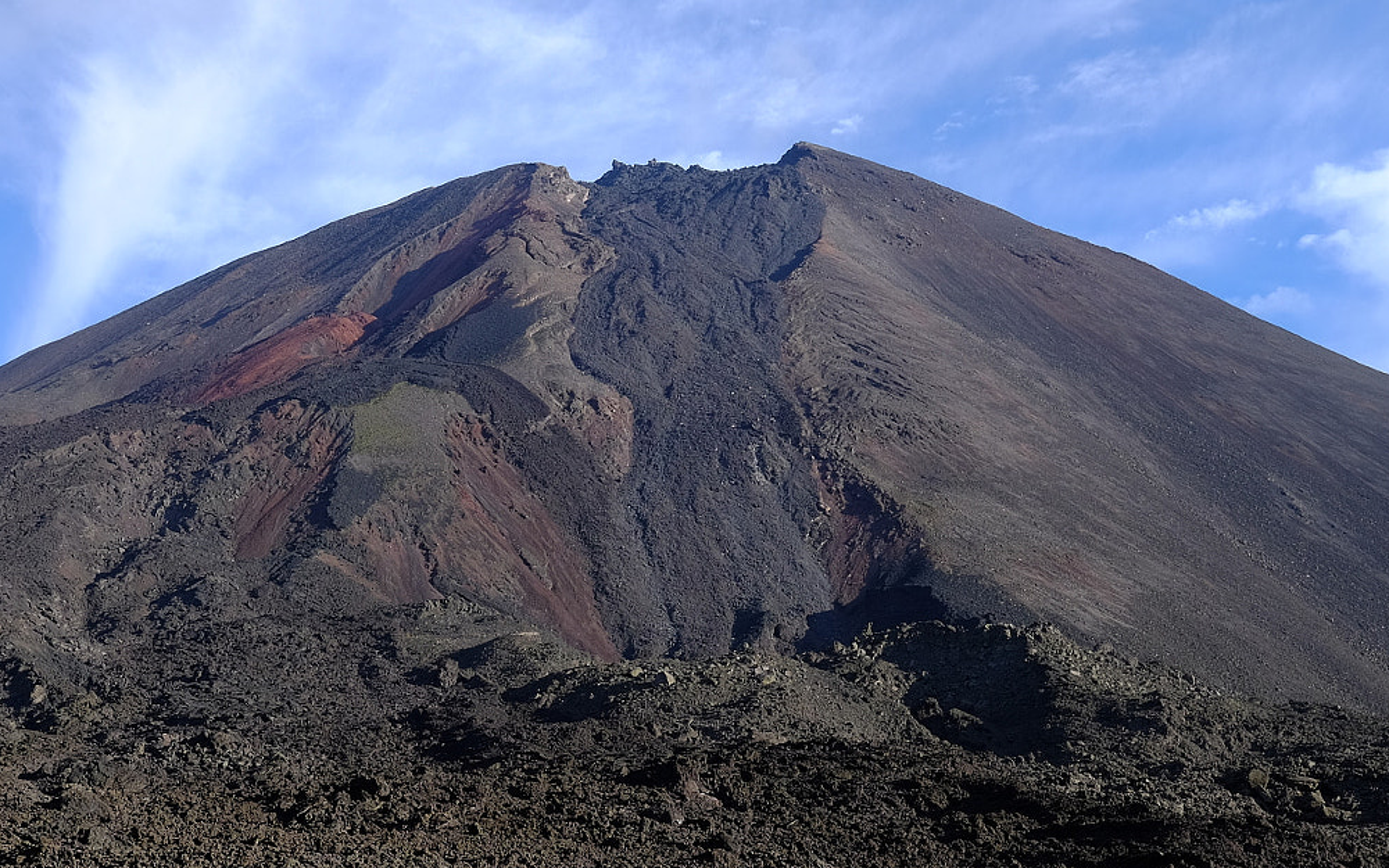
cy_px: 695
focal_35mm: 57
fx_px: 2158
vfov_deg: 22.5
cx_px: 629
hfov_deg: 35.6
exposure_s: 1/100
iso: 200
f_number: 11
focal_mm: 23
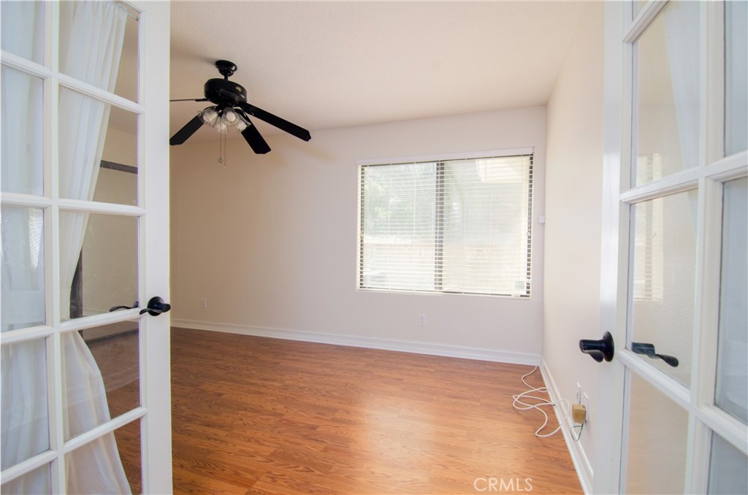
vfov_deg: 71.8
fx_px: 342
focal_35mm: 16
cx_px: 374
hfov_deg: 95.1
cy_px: 248
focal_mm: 11
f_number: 7.1
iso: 320
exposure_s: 1/160
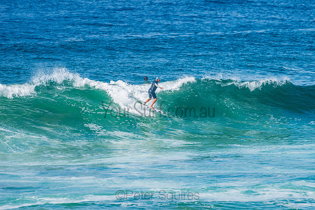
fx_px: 4376
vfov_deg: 2.8
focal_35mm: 500
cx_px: 158
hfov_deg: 4.1
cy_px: 105
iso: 220
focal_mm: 500
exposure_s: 1/2000
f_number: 5.6
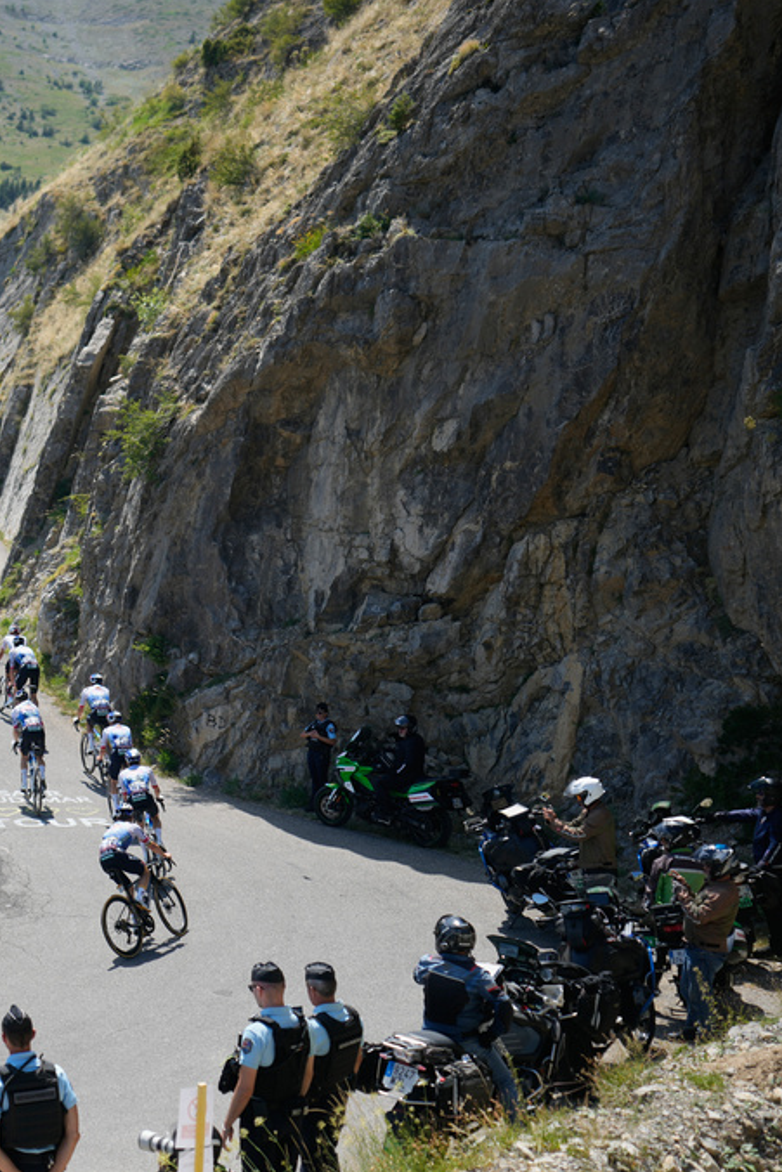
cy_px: 583
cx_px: -76
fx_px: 1726
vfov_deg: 37.5
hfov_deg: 23.9
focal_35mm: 53
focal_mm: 35
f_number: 2.8
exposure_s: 1/1250
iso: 100
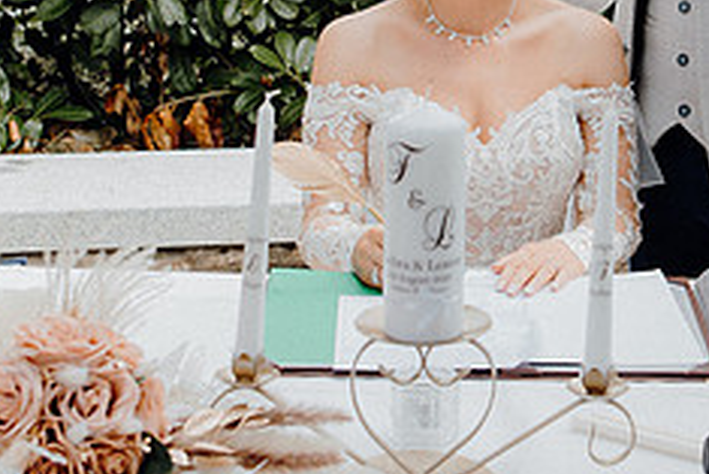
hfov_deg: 22.6
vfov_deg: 15.2
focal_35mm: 89
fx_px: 1754
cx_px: 564
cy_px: 20
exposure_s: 1/400
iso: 125
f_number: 3.5
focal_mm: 24
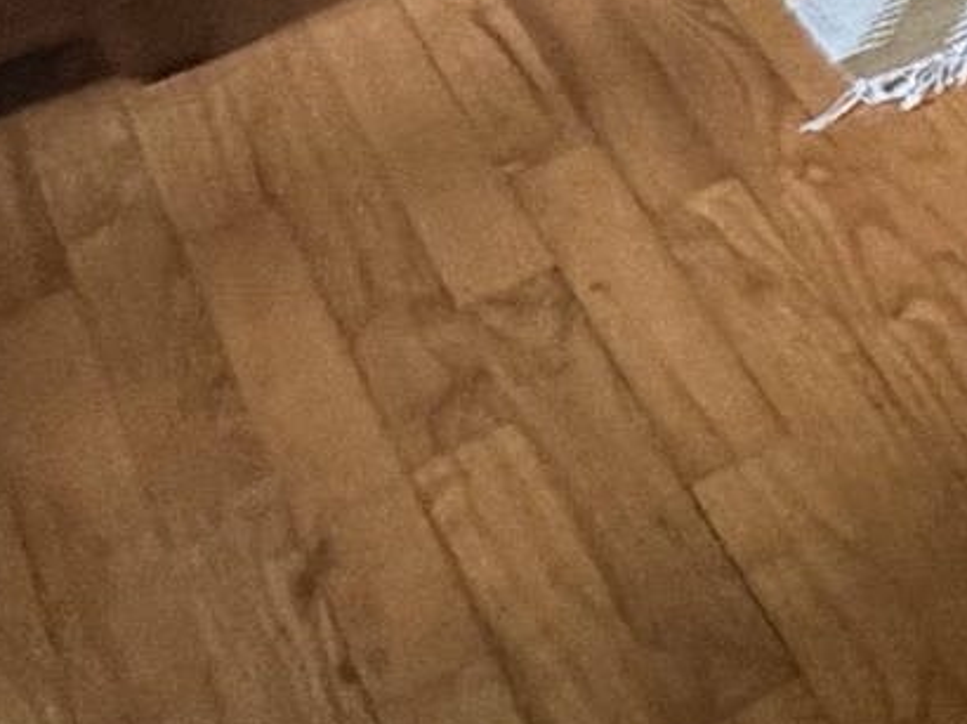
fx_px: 2931
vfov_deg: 10.9
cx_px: 2592
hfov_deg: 12.5
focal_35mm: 105
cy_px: -1245
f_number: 2.2
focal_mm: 2.22
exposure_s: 1/60
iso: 500
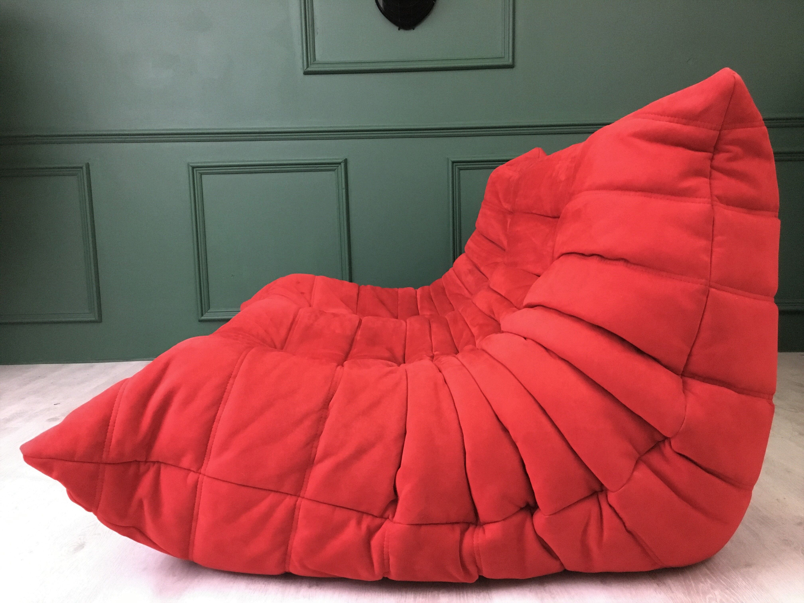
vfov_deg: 48.2
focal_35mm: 29
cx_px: 402
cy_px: 302
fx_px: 674
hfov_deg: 61.7
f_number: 2.2
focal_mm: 4.15
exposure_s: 1/17
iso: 320
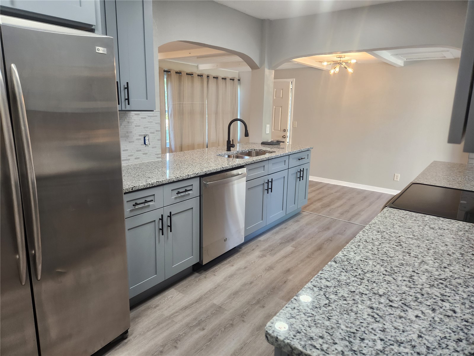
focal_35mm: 23
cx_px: 237
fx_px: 315
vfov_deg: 58.9
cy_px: 178
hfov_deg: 73.9
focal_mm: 5.4
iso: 160
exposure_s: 1/120
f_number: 1.8
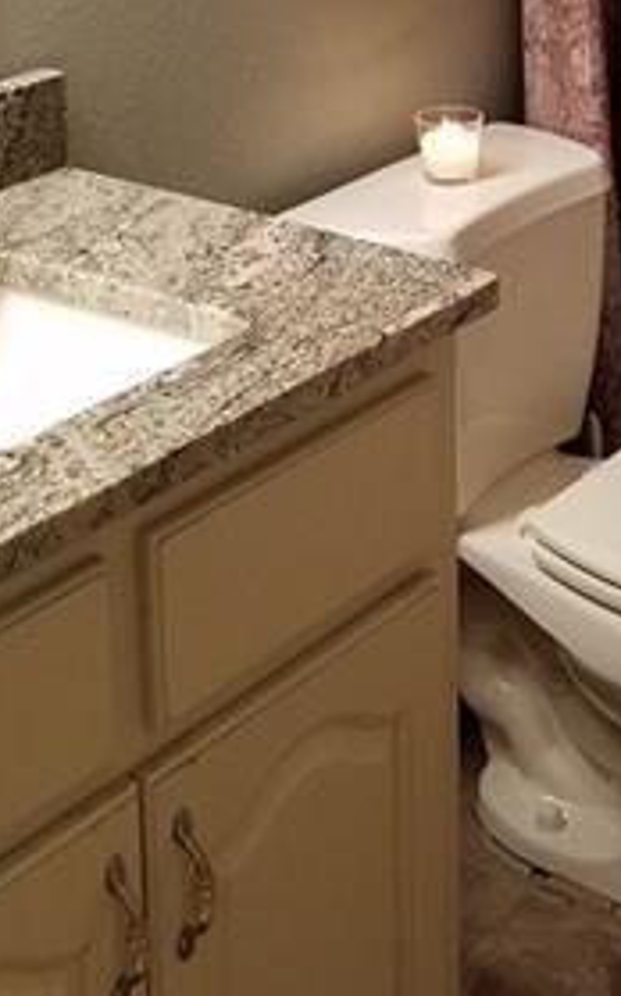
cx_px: 553
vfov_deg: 25.5
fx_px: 2061
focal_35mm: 76
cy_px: -61
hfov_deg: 16.9
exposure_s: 1/30
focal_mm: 4.2
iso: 160
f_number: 1.7
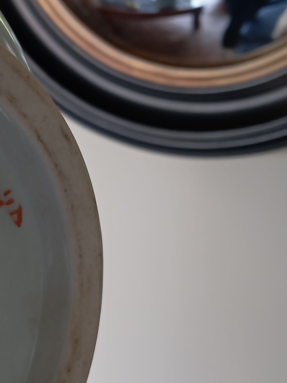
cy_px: 132
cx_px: -41
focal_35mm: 78
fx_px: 862
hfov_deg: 18.1
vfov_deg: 24.9
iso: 220
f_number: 1.8
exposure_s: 1/33.3
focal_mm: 4.22
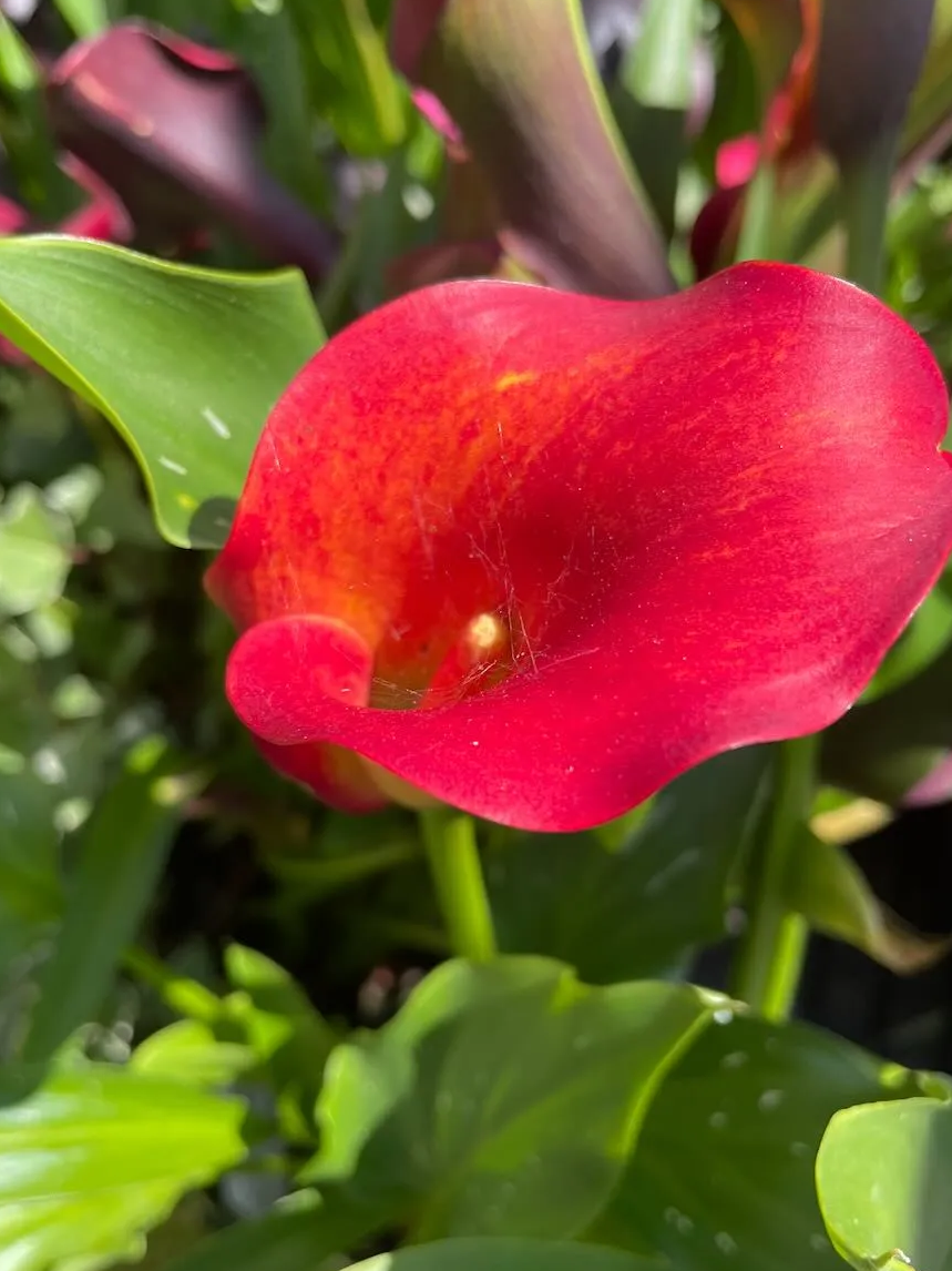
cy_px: 639
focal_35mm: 31
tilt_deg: -54.5
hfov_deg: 45.4
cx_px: 513
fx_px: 1137
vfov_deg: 58.4
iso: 32
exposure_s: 1/861
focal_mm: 4.2
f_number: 1.6
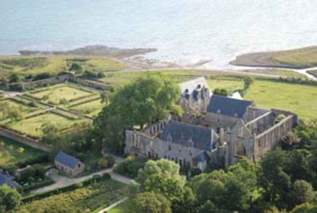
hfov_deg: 33.4
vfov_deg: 22.7
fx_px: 529
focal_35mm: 60
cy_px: 106
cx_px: 158
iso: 400
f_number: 4.5
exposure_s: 1/500
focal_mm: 40
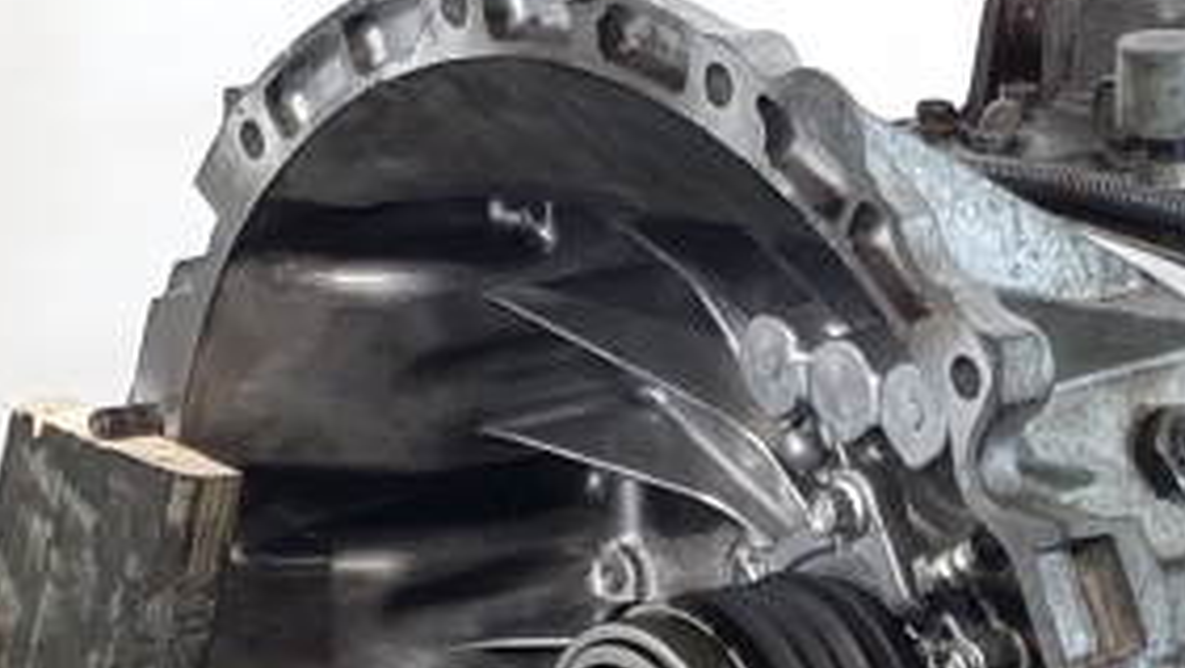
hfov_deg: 28.1
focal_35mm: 71
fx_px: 2232
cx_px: 1156
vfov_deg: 16.5
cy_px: 723
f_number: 1.8
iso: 80
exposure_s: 1/50
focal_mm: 6.4
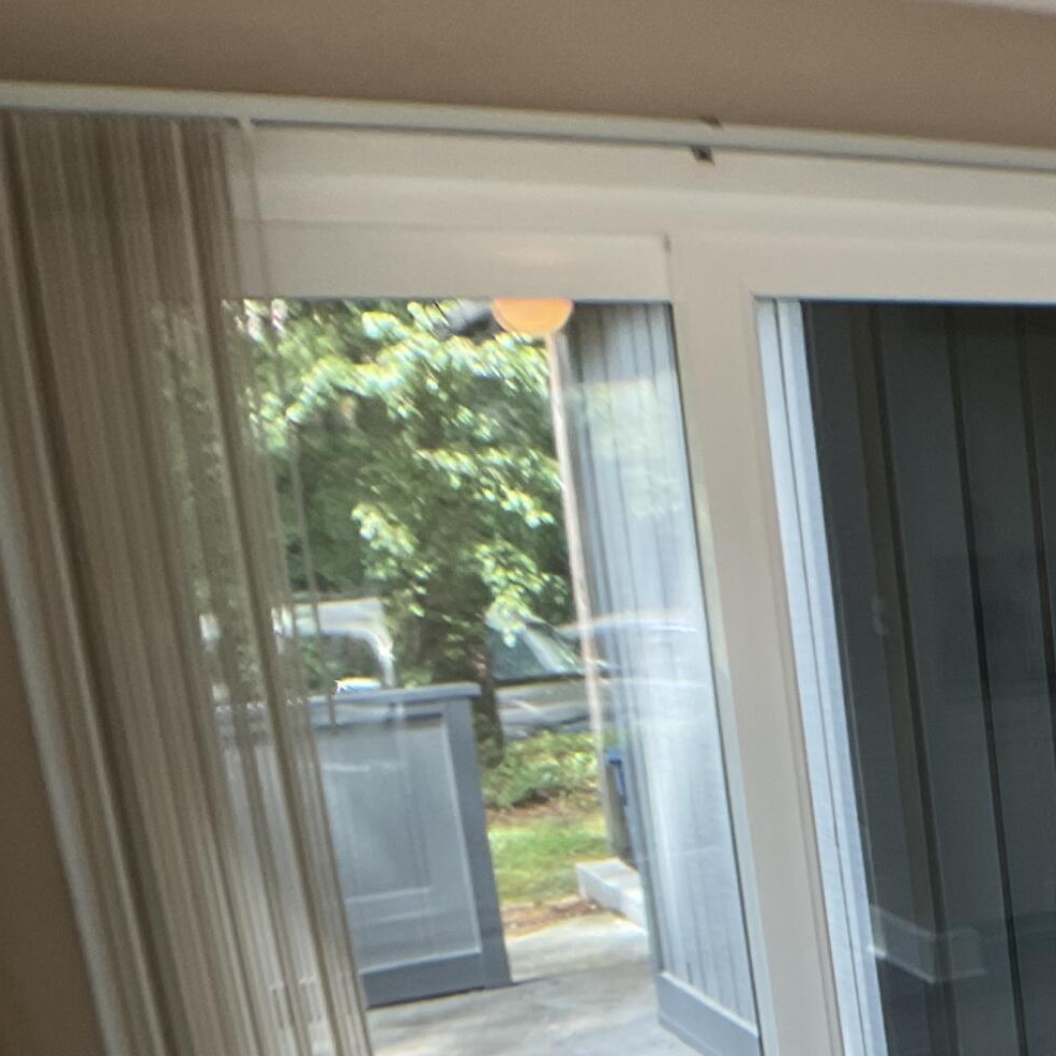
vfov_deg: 21.8
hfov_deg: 19.5
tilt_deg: -14.0
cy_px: 924
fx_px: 2692
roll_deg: +1.4
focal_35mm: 78
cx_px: 1566
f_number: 1.8
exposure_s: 1/60
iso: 40
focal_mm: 3
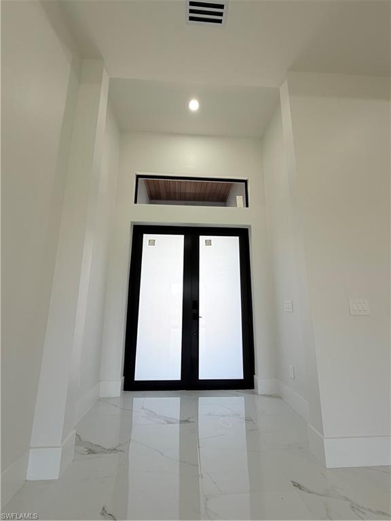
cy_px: 260
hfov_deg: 85.7
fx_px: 211
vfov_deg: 102.1
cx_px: 196
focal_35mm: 14
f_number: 2.2
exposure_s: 1/120
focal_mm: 2.22
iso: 50
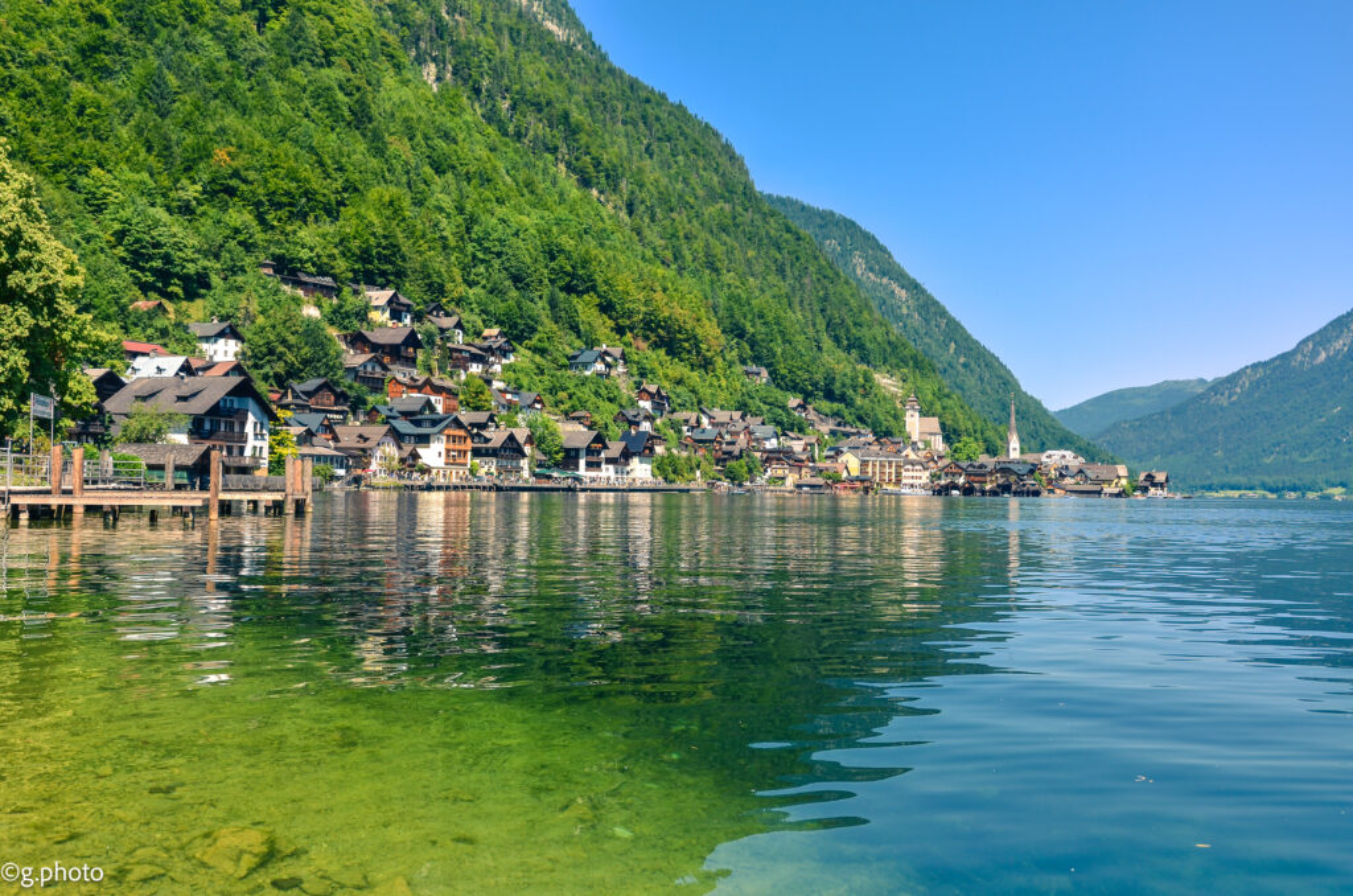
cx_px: 676
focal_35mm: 36
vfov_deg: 36.7
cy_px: 448
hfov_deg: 53.2
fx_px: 1350
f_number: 7.1
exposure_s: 1/320
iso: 100
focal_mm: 24
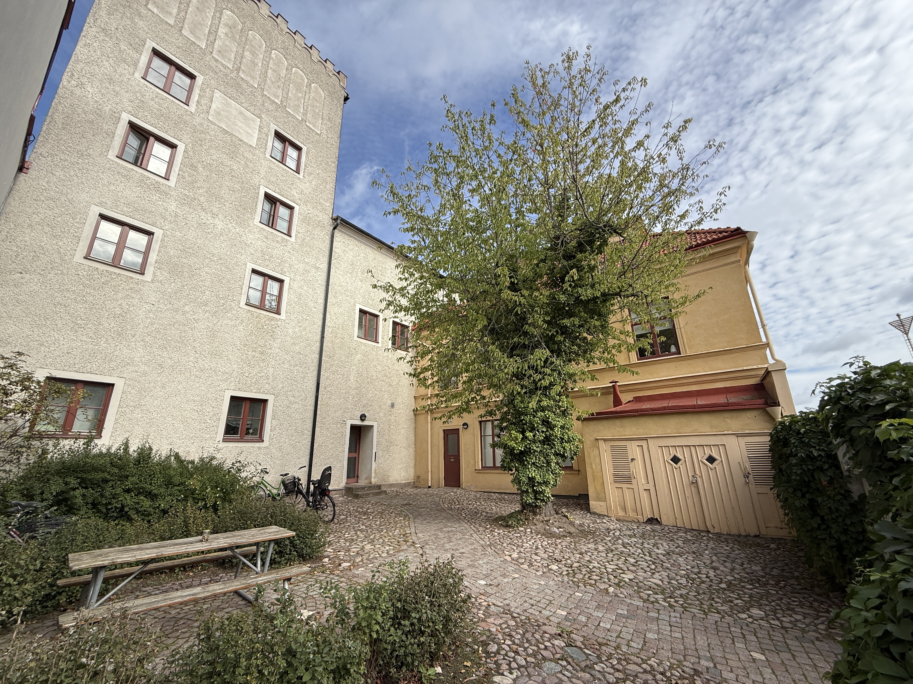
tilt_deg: +17.7
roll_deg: +1.3
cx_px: 456
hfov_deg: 102.1
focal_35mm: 14
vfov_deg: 85.7
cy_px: 342
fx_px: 369
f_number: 2.2
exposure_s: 1/1125
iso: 50
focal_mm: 2.22
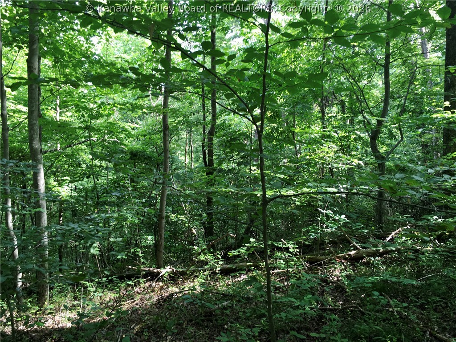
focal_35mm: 29
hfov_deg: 61.7
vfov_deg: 48.2
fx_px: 382
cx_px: 228
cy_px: 171
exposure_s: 1/60
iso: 25
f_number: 2.2
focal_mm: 4.15
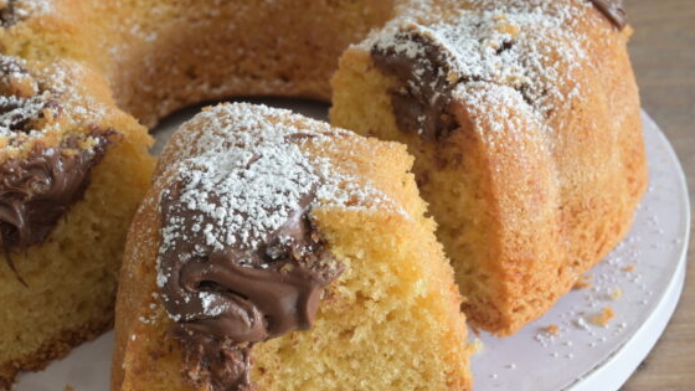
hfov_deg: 28.5
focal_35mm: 74
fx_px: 1364
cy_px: 222
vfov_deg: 16.3
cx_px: 251
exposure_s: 1/6
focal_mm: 37
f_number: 10
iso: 400
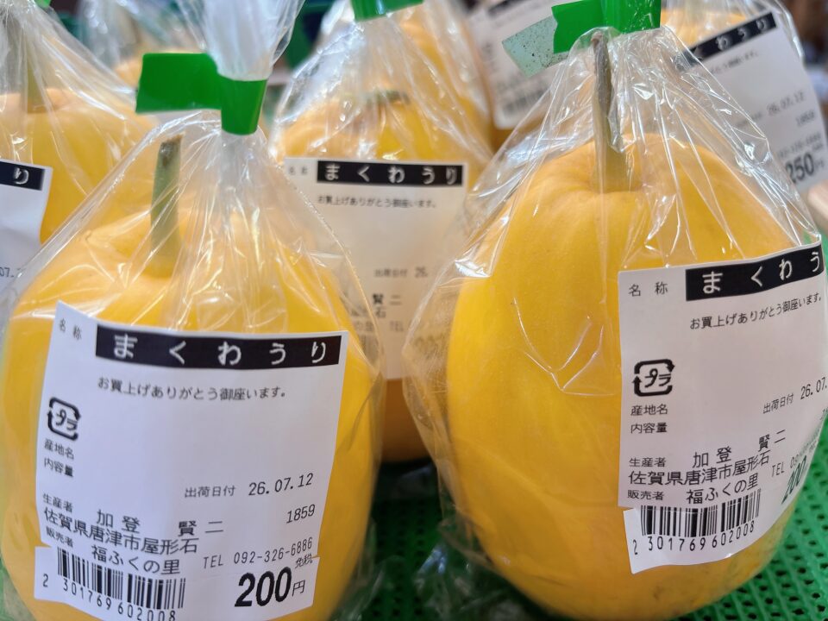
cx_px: 414
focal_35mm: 26
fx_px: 622
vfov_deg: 53.1
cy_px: 310
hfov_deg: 67.3
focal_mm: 5.96
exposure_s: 1/120
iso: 64
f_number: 1.6
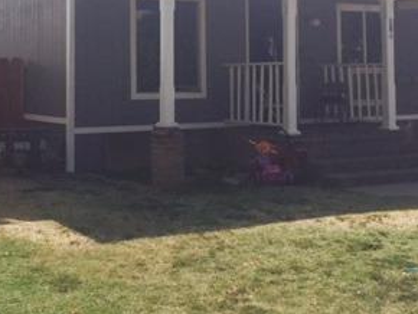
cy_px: 42
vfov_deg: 22.5
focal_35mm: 64
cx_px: 169
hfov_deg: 30.2
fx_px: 773
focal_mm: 4.15
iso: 32
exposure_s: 1/3968
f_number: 2.2
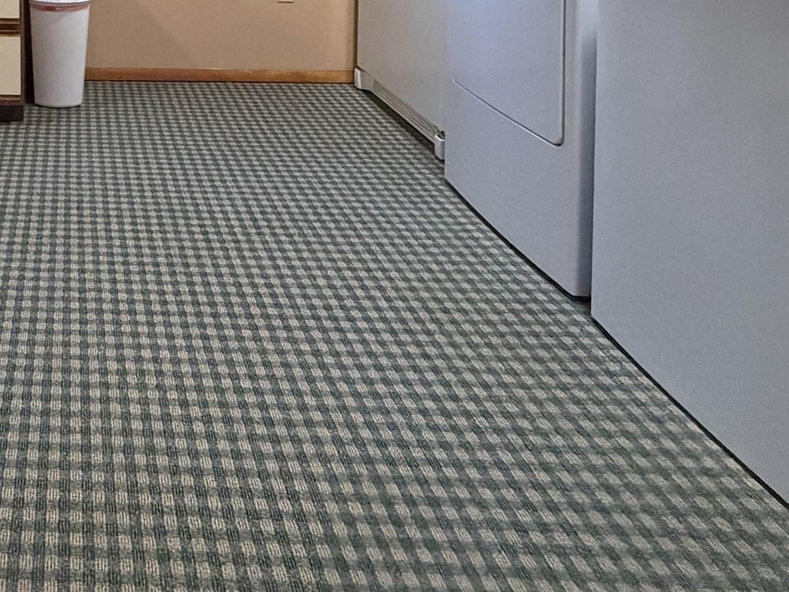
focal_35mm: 35
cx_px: 34
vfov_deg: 32.6
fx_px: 798
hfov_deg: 45.9
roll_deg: +0.2
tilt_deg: -2.6
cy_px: -138
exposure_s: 1/60
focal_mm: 2.22
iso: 320
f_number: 2.2
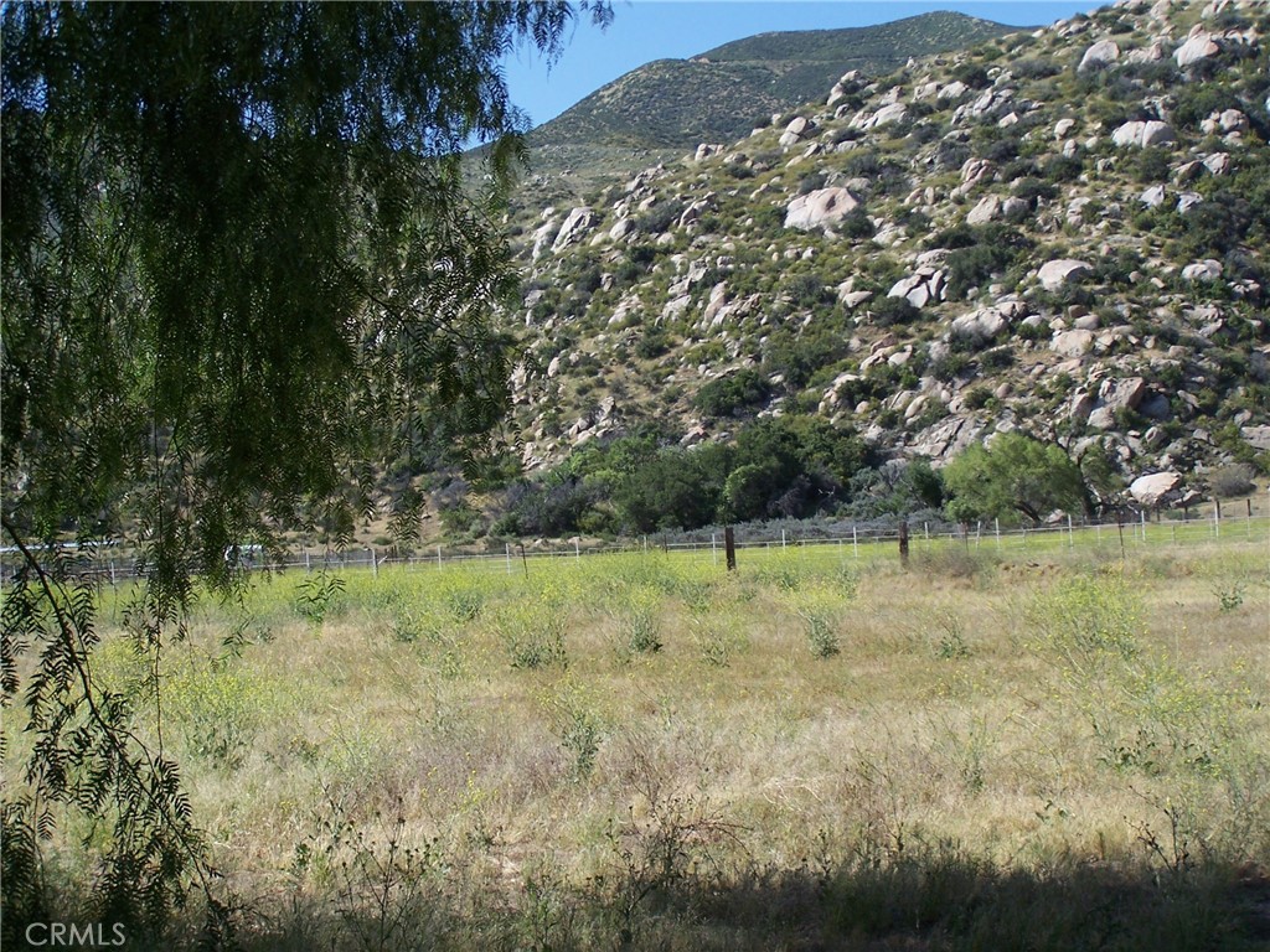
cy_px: 476
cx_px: 635
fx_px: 2458
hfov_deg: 29.0
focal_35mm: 67
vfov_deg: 21.9
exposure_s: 1/1000
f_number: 3.2
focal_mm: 11.1
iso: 80
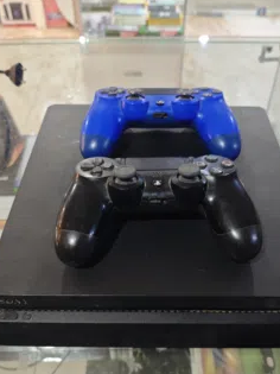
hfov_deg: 42.9
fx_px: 356
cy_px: 205
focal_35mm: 33
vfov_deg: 55.3
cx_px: 153
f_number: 1.59
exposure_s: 1/25
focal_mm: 4.94
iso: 160
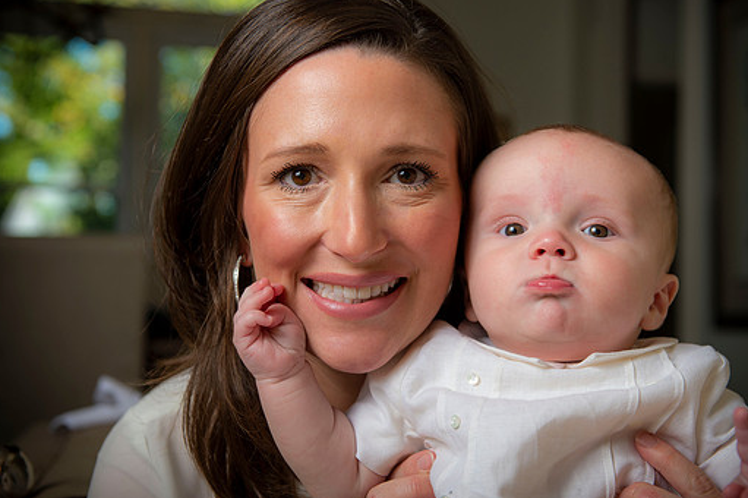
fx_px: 1225
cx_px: 403
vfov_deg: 23.0
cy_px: 240
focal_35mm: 59
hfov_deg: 33.9
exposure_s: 1/200
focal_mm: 52
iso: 250
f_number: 4.5
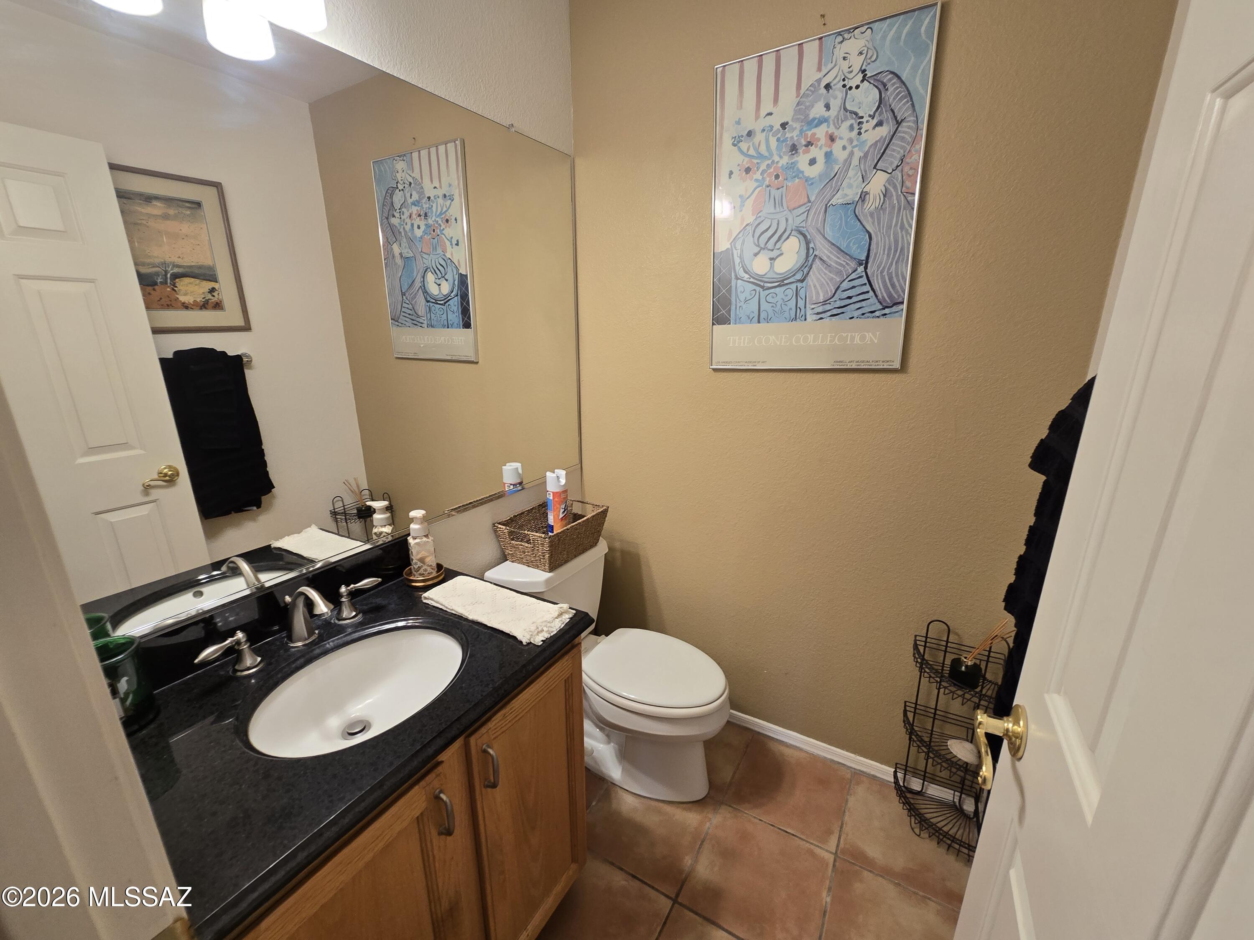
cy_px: 470
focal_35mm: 13
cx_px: 627
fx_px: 471
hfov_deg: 106.2
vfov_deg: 89.9
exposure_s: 1/60
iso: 100
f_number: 2.2
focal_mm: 2.2
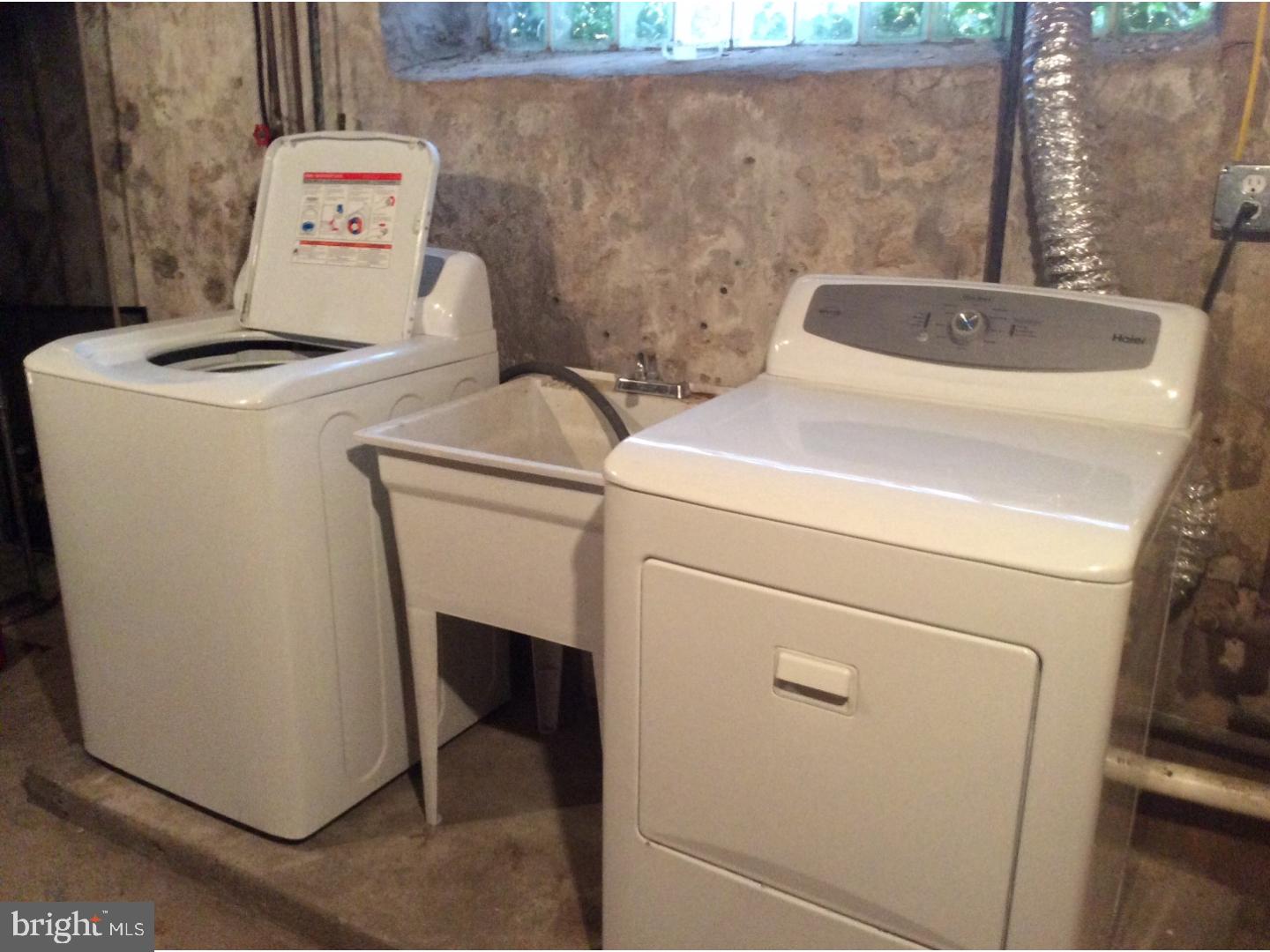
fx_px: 1174
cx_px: 635
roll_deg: +0.4
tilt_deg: -20.5
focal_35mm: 32
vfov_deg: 44.2
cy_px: 476
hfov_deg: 56.8
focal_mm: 3.3
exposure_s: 1/24
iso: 250
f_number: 2.4
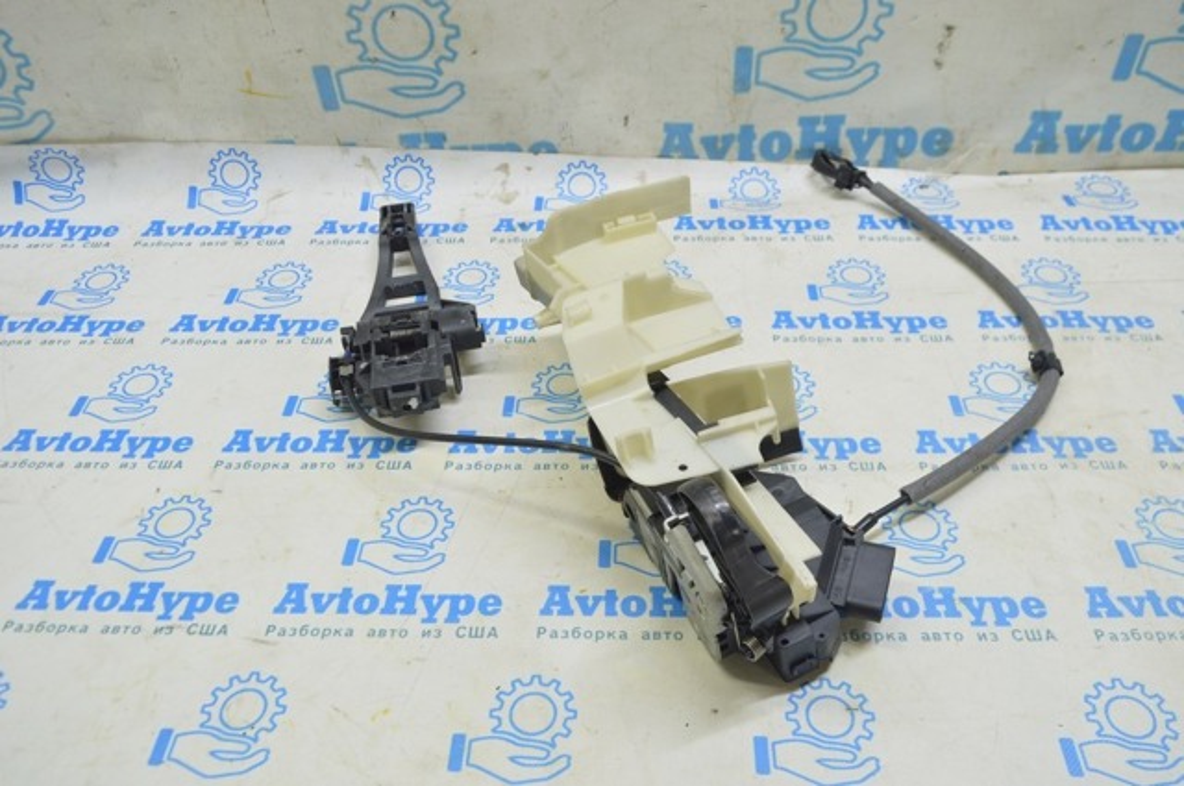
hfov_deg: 62.0
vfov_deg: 43.5
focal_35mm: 30
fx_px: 985
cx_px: 592
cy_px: 393
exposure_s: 1/20
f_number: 5.6
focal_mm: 20
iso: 400
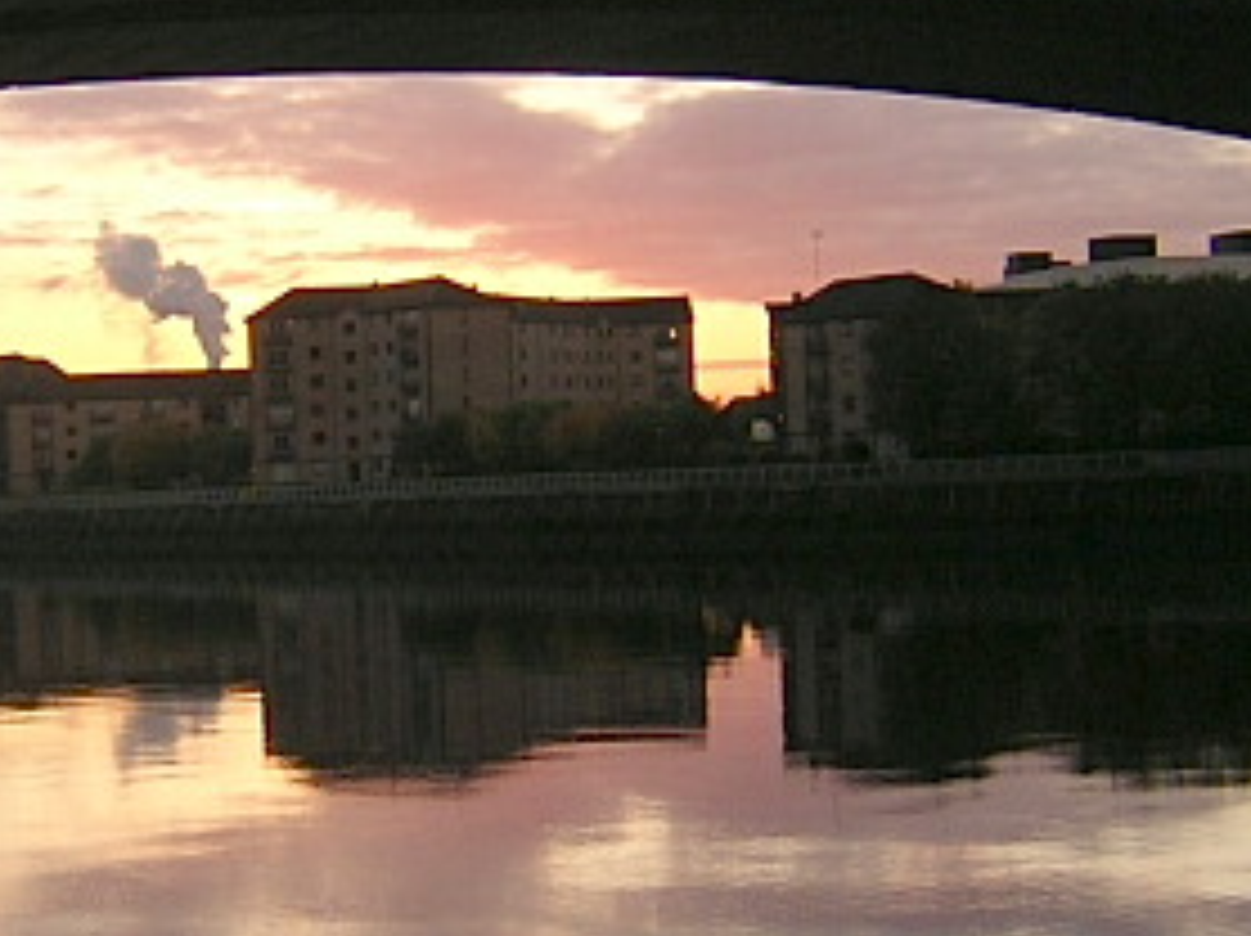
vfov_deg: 17.7
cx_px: 356
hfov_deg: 23.4
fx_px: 2997
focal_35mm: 83
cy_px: 508
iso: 100
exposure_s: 1/129
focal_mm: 4.7
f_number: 2.6
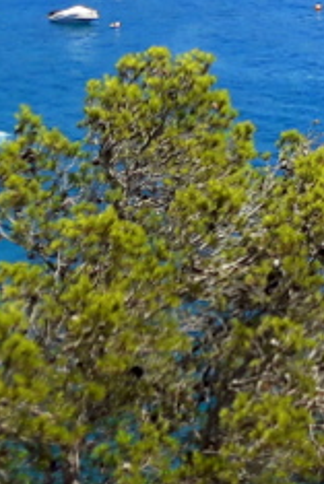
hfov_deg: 10.0
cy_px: -54
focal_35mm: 127
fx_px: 1712
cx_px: 638
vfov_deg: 15.7
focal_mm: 3.7
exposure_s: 1/1233
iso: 40
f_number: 1.9
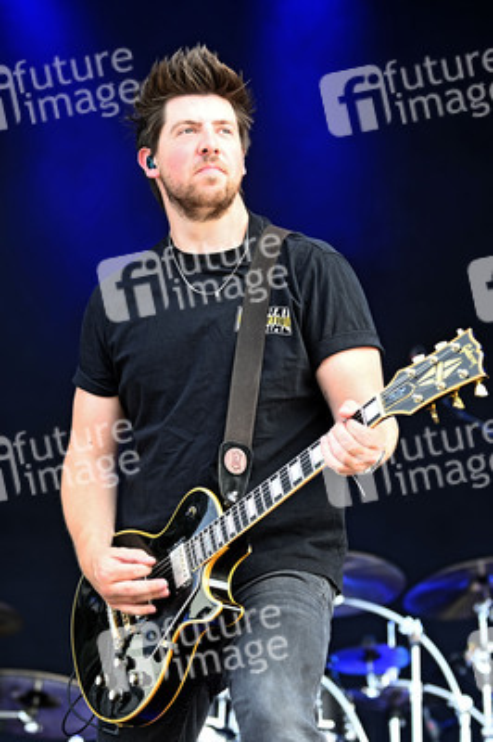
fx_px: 1687
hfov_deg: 16.6
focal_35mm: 82
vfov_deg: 24.8
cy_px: 371
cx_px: 246
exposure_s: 1/400
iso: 320
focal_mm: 82
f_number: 3.2
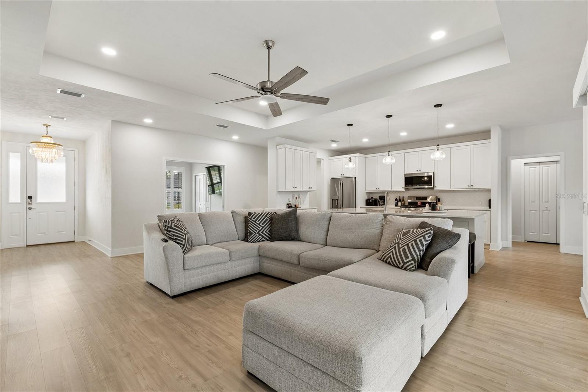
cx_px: 294
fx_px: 245
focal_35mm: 15
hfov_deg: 100.4
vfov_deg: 77.3
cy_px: 196
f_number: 8
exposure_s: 1/13
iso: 200
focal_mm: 10
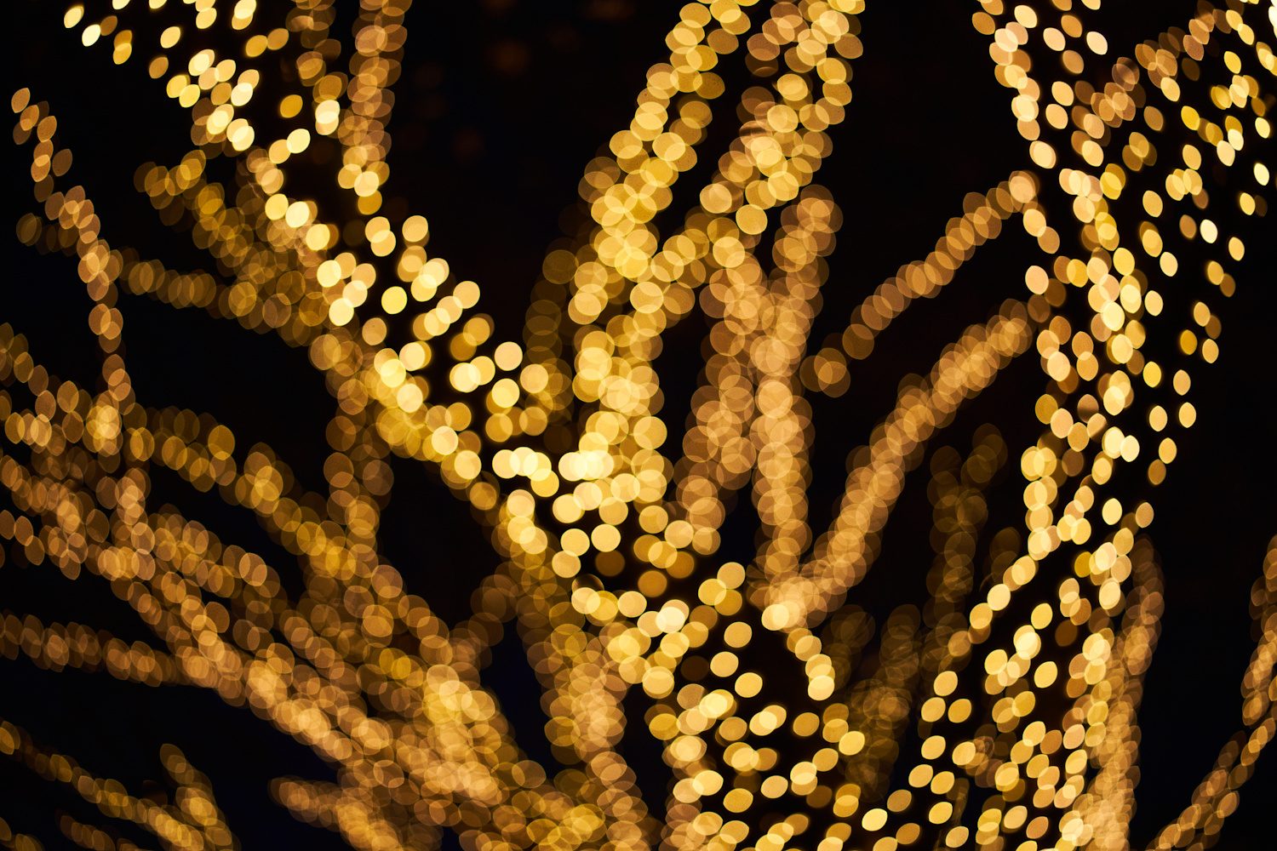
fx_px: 3015
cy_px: 426
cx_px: 638
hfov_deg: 23.9
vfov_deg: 16.1
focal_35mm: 85
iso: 320
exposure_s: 1/125
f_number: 1.8
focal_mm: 85
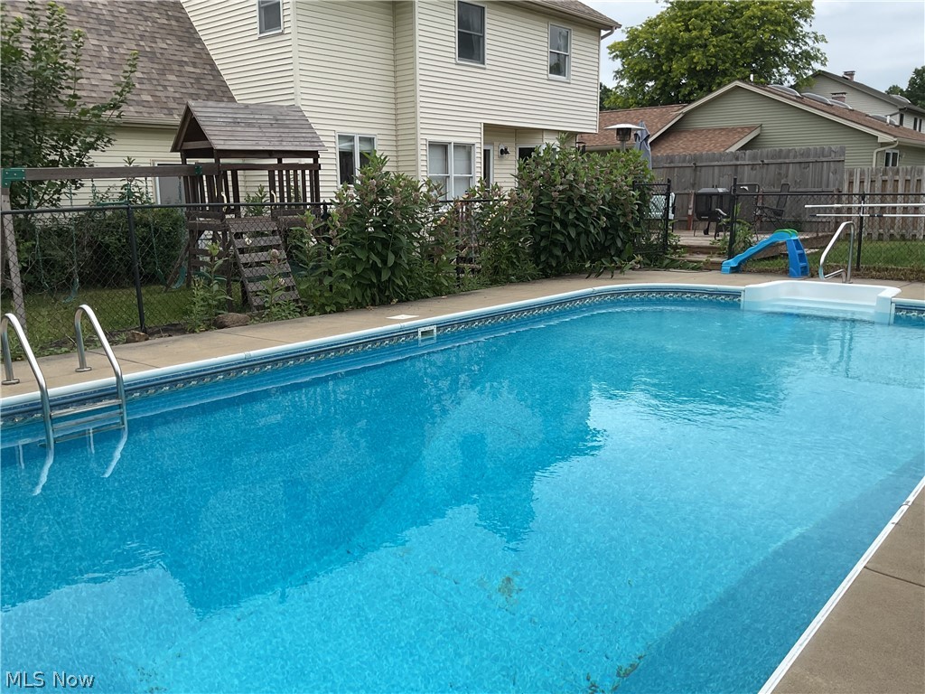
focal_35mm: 29
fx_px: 775
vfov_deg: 48.2
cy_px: 347
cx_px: 462
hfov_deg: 61.7
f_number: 1.8
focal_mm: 3
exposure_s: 1/816
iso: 16
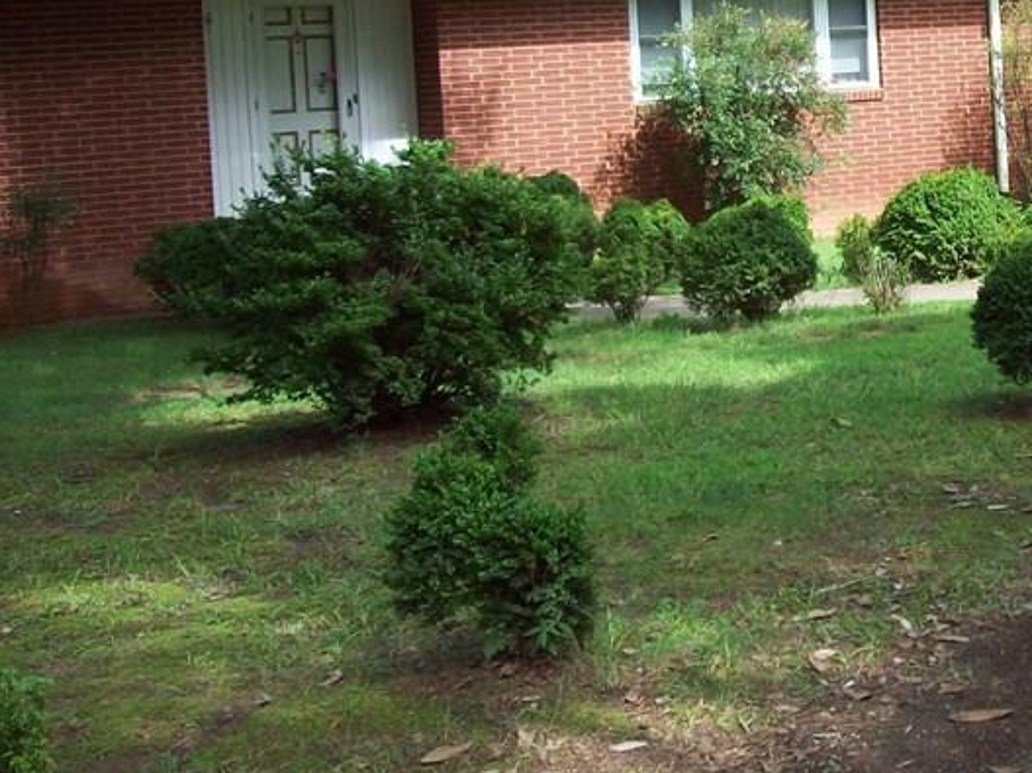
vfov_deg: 20.6
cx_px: 938
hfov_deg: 26.8
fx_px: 2086
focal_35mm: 70
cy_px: 88
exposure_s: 1/296
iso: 80
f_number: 2.7
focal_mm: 6
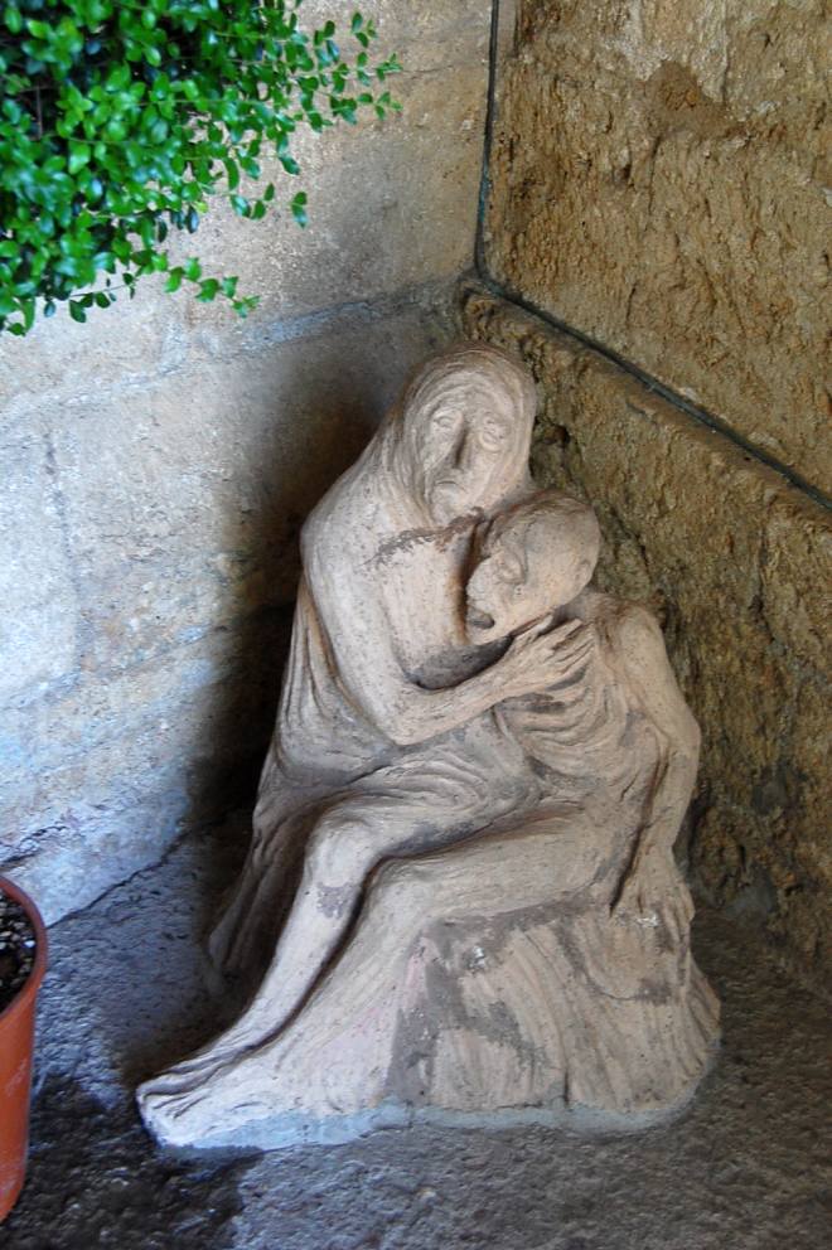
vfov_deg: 41.1
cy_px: 625
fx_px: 1666
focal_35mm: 48
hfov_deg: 28.0
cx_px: 416
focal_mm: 32
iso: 800
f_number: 7.1
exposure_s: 1/25
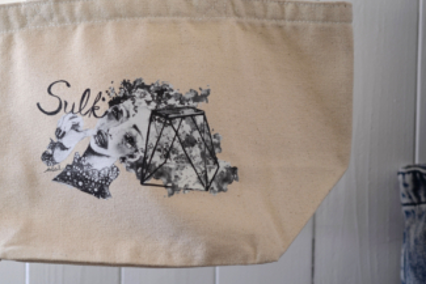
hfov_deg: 24.3
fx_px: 983
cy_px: 124
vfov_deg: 16.5
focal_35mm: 83
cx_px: 136
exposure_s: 1/30
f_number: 2.8
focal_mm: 40
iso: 110
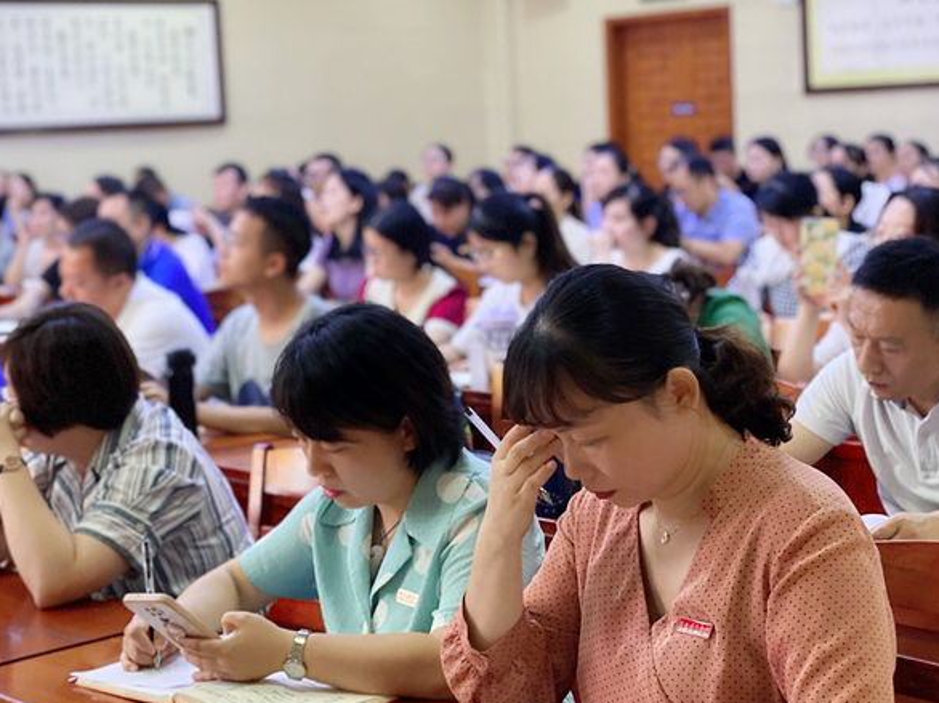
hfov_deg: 27.3
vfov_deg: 20.7
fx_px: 1925
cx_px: 330
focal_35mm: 71
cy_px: 272
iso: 400
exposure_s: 1/36
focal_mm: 6
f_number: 2
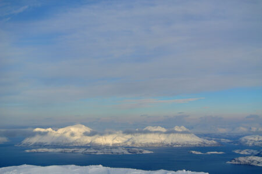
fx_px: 349
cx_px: 131
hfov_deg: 41.1
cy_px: 87
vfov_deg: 28.1
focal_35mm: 48
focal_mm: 18.1
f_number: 5.6
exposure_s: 1/500
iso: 100
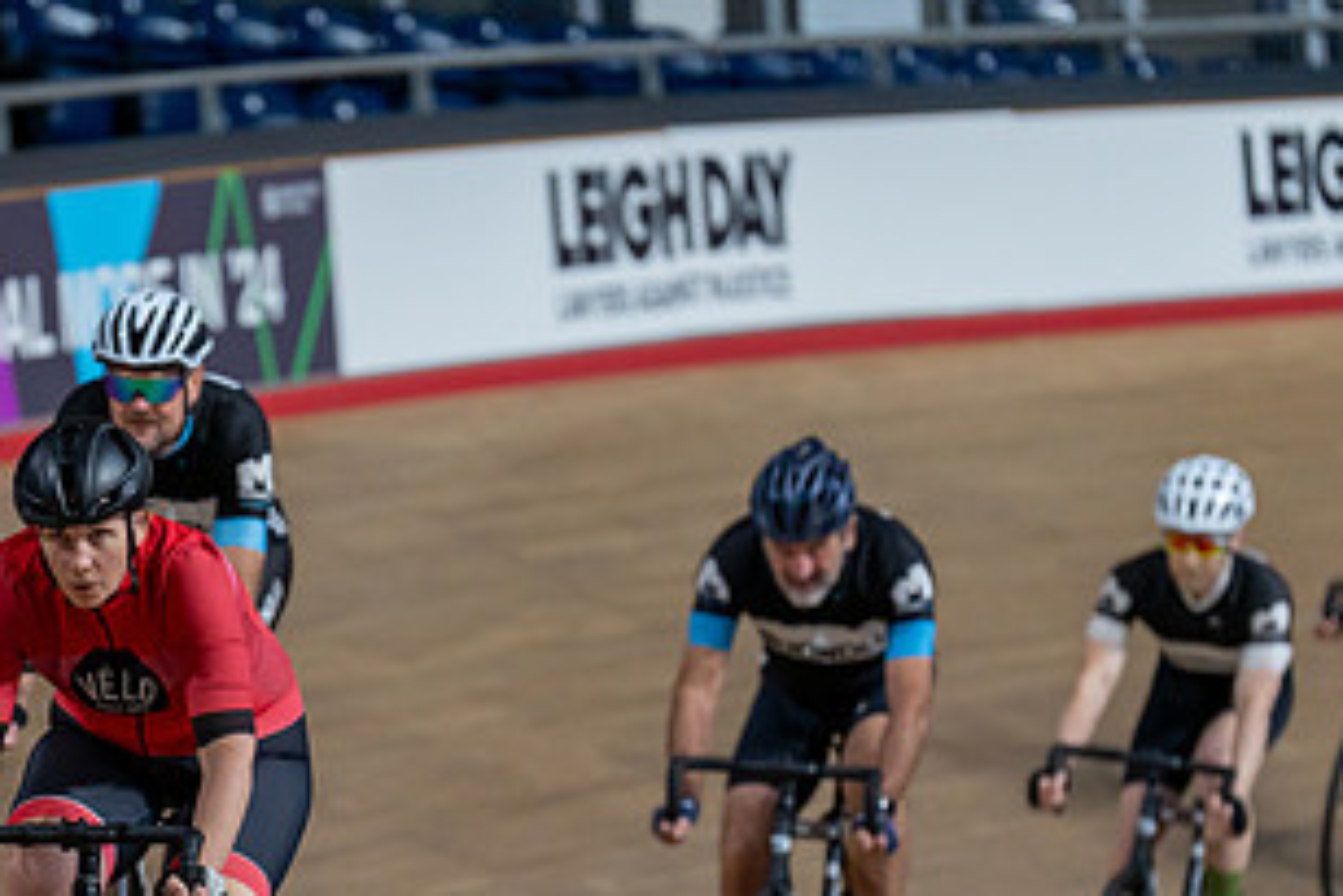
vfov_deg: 4.2
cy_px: 675
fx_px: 12204
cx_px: 249
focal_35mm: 327
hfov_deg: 6.3
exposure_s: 1/1000
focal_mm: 173
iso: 3200
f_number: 2.8
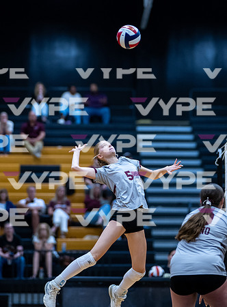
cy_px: 116
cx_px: 95
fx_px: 1389
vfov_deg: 12.6
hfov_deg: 9.3
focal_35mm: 157
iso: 1250
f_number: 1.2
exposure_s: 1/1600
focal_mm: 85
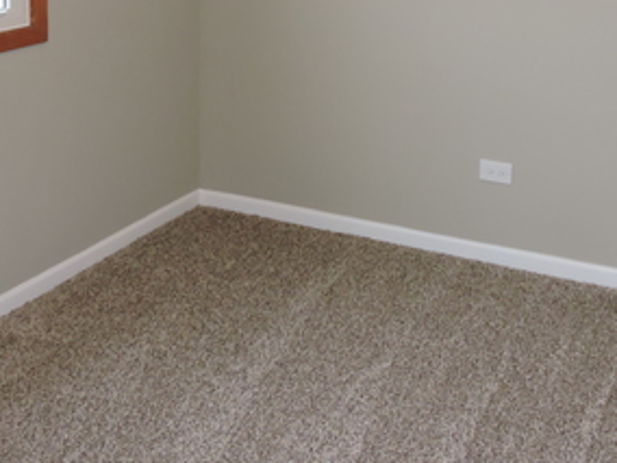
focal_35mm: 54
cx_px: 287
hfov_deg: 35.5
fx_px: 963
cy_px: -46
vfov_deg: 25.1
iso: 220
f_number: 3.3
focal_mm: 4.3
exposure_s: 1/30
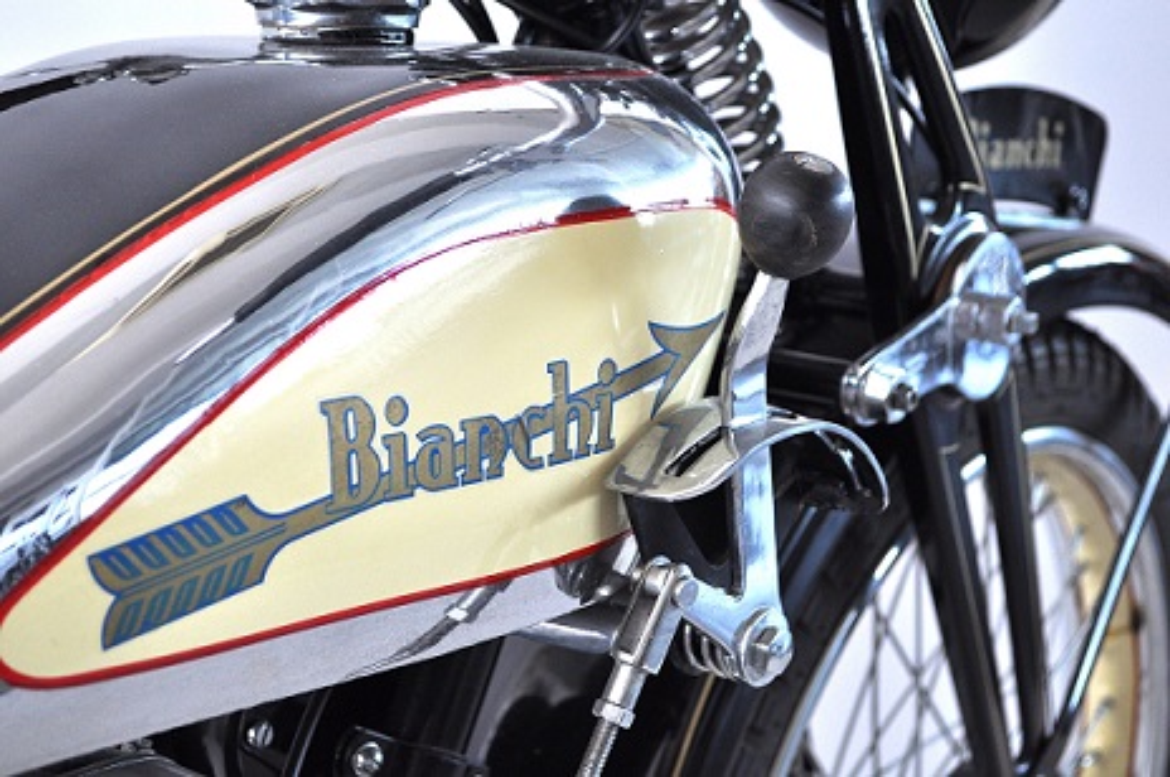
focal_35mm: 66
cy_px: 388
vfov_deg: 20.6
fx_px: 2142
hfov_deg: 30.6
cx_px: 585
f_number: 5.3
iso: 720
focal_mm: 44
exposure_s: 1/60
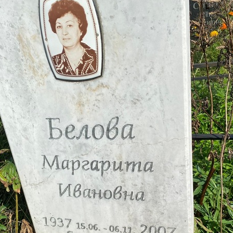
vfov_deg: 40.6
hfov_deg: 40.9
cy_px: 146
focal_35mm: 41
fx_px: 312
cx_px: 114
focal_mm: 4.25
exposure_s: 1/4608
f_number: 1.8
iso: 32
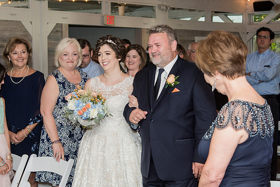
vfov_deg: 14.5
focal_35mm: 94
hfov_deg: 21.6
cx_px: 132
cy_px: 83
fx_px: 735
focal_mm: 55
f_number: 5.6
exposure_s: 1/160
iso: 640
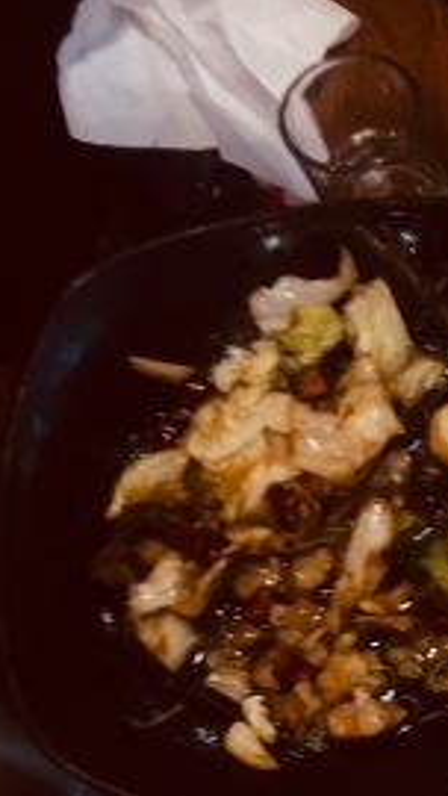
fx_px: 1731
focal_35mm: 82
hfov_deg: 13.2
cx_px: 816
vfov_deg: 25.0
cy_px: 744
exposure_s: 1/50
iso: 40
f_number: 2.2
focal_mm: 4.15
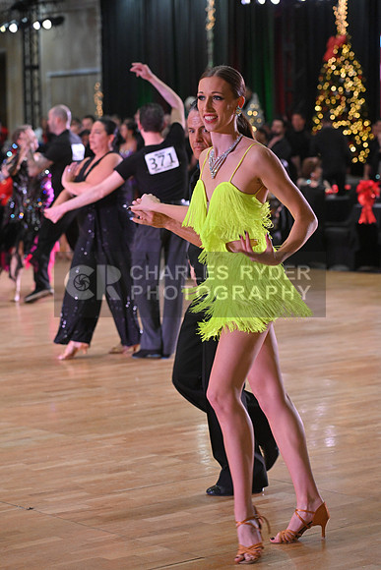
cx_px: 190
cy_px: 285
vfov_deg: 20.0
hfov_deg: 13.4
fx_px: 1618
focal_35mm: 102
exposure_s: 1/320
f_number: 5
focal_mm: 102
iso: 3200
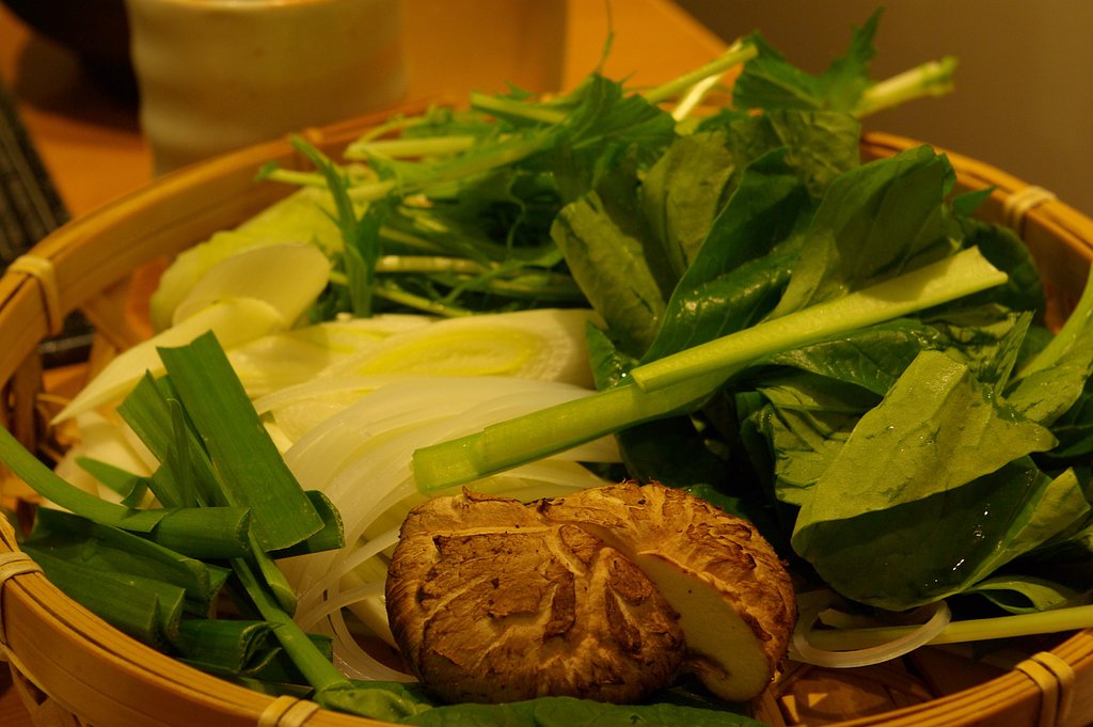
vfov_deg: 16.5
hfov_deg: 24.6
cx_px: 546
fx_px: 2503
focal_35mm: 82
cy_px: 364
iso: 400
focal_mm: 55
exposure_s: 1/6
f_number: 11
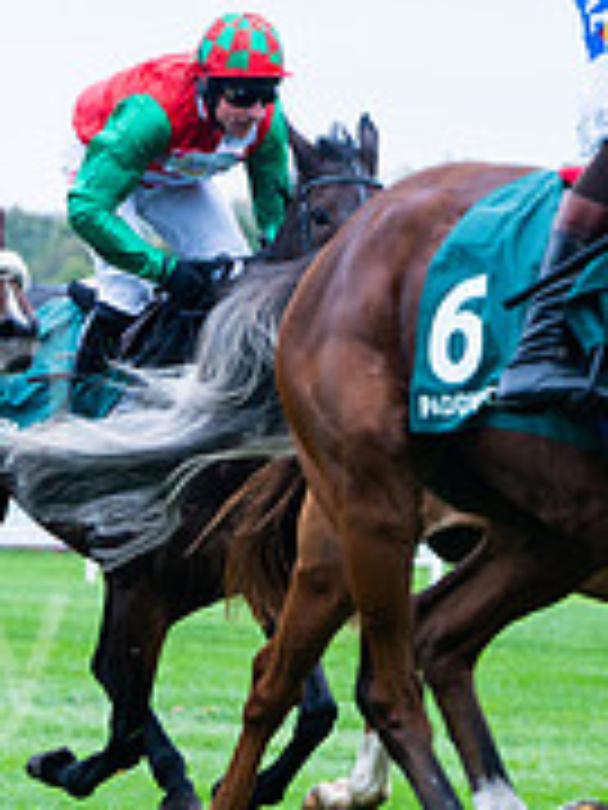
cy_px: 418
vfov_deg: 5.8
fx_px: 7986
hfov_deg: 4.3
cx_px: -500
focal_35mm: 341
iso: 500
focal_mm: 110
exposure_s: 1/1000
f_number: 4
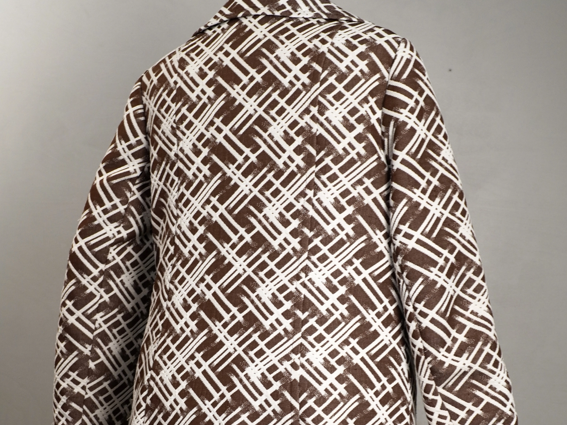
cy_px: 374
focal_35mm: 70
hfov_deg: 27.8
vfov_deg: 20.6
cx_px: 286
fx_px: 1147
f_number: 6.3
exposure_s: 1/80
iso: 400
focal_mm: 32
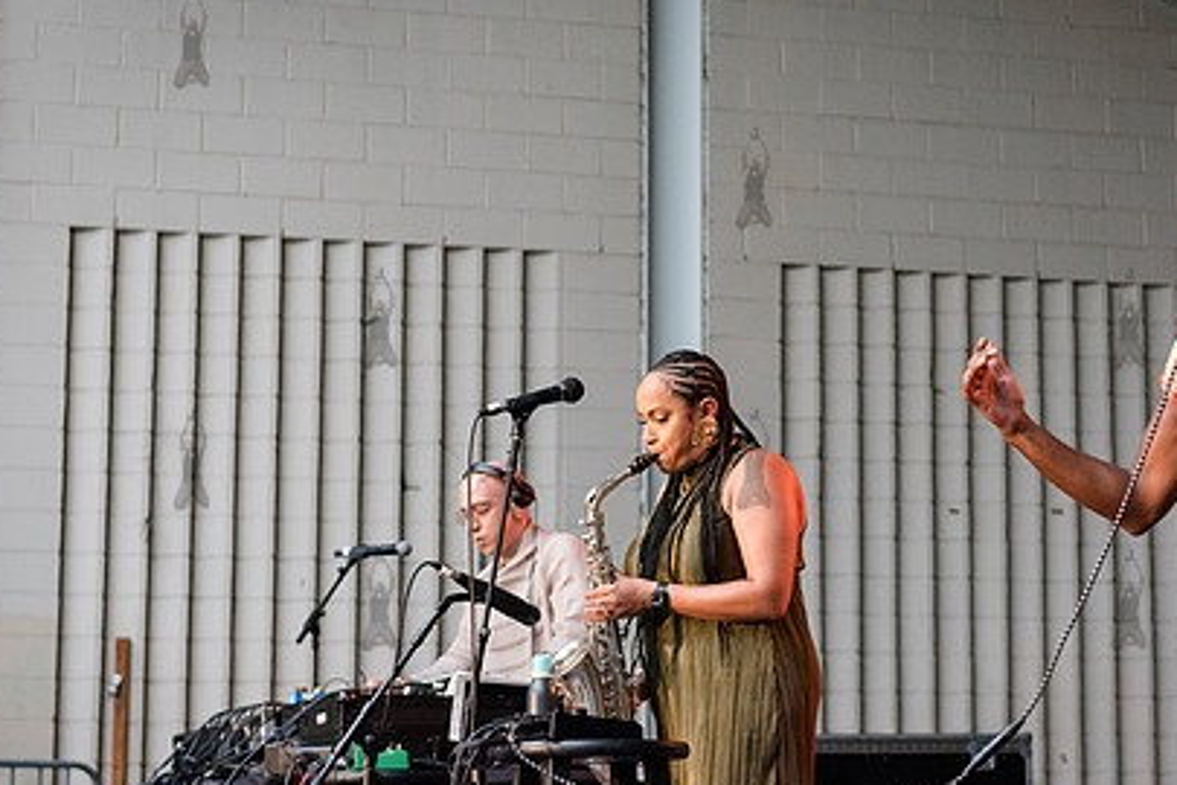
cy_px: 458
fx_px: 2910
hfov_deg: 22.8
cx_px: 753
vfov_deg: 15.4
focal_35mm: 89
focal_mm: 62
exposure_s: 1/1600
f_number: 3.5
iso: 4000
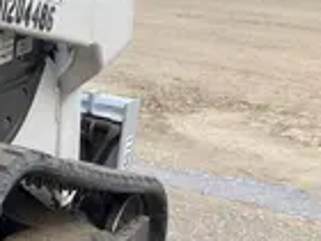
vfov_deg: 13.4
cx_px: -271
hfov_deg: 15.3
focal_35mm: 110
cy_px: 81
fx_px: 1020
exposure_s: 1/500
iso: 20
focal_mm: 3.99
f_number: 1.8
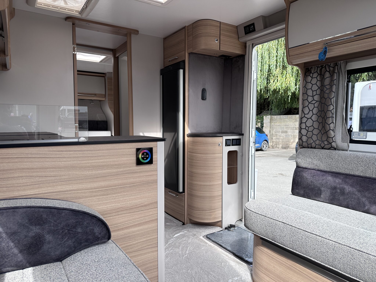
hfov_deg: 71.6
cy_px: 141
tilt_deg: -4.1
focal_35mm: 24
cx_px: 188
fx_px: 261
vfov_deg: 56.8
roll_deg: +0.1
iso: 80
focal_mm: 6.86
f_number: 1.78
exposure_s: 1/694
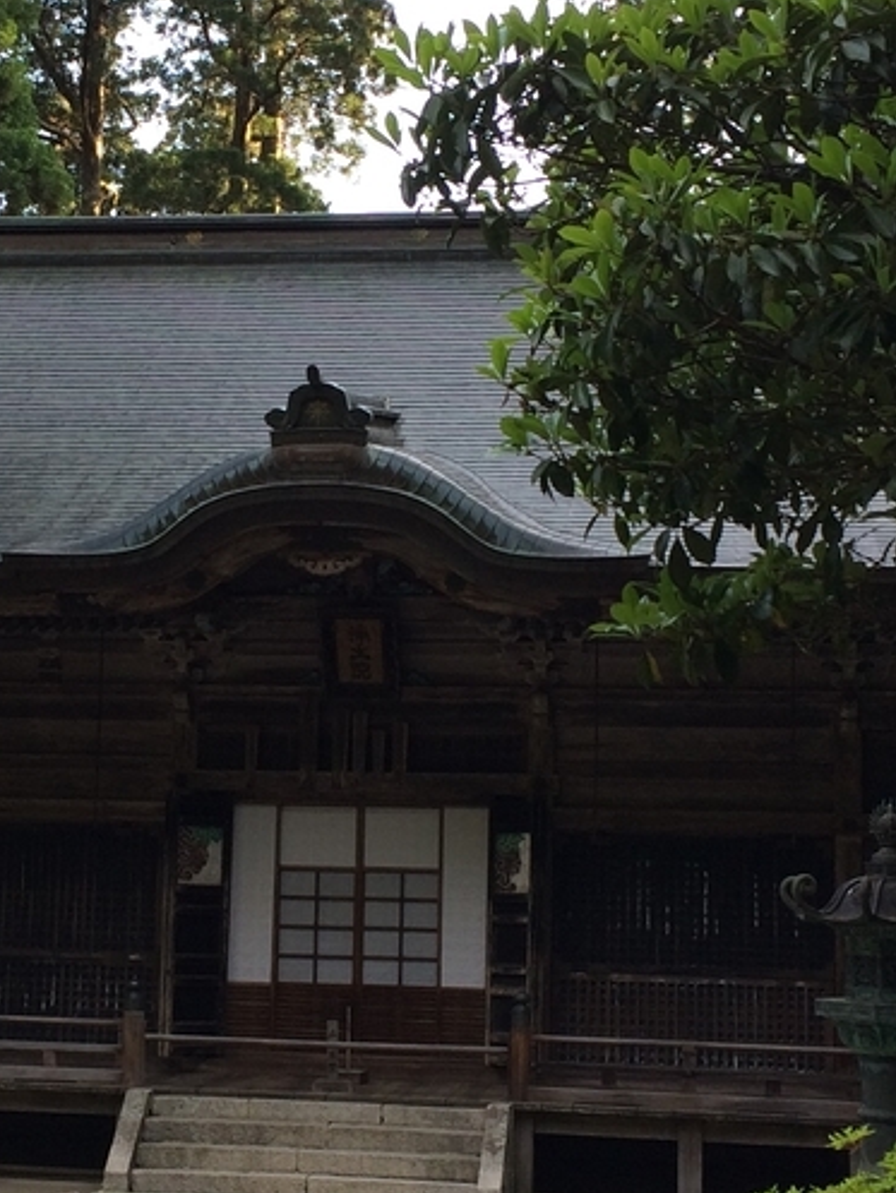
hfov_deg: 20.9
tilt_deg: +5.5
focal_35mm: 70
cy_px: 600
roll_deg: -0.5
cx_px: 276
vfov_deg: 27.8
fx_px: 2415
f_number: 2.2
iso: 40
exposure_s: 1/120
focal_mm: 4.15
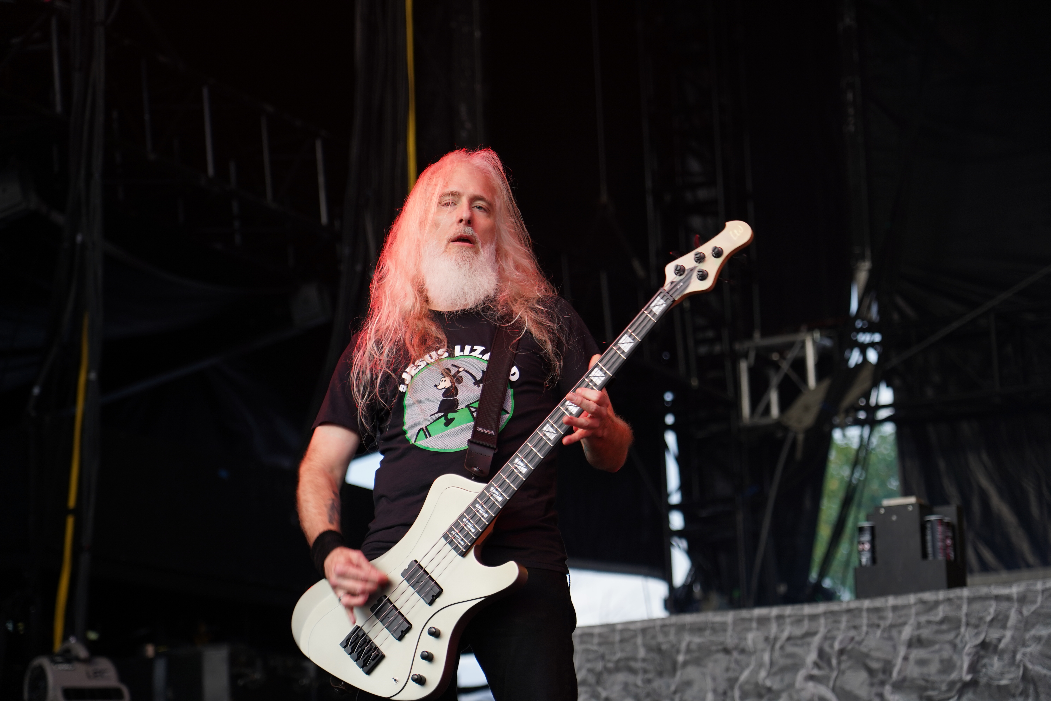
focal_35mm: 105
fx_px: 3065
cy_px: 350
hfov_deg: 19.5
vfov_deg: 13.0
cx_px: 526
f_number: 4
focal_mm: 105
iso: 250
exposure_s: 1/125
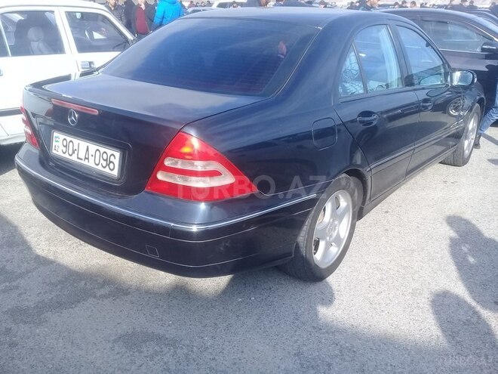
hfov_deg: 58.4
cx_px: 249
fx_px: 446
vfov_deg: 45.4
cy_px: 187
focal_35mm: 31
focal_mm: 3.3
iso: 50
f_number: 2.2
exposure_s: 1/541
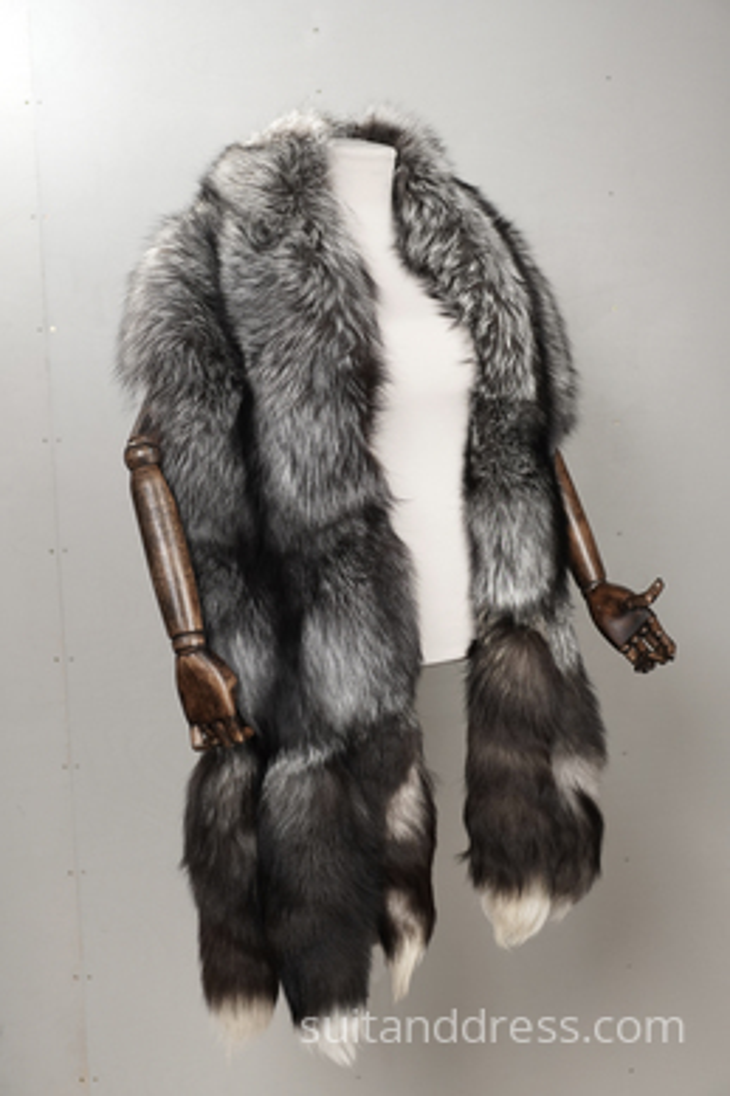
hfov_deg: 28.1
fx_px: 1461
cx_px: 365
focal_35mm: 48
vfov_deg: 41.1
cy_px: 548
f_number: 3.2
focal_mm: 32
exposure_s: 1/100
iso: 400
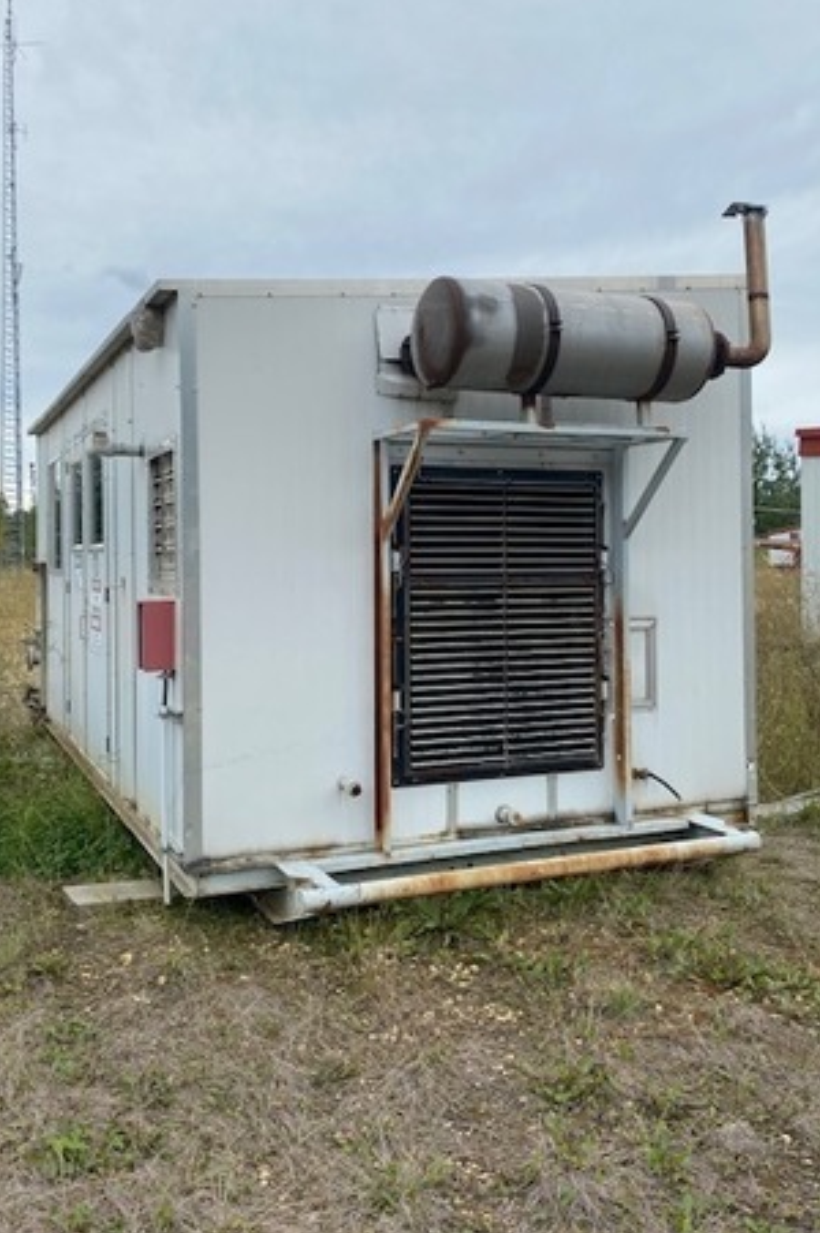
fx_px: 1095
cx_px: 407
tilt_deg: -0.3
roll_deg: -0.7
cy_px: 578
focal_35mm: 32
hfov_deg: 41.1
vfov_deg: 58.7
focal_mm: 4.25
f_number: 1.8
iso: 32
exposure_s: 1/1585
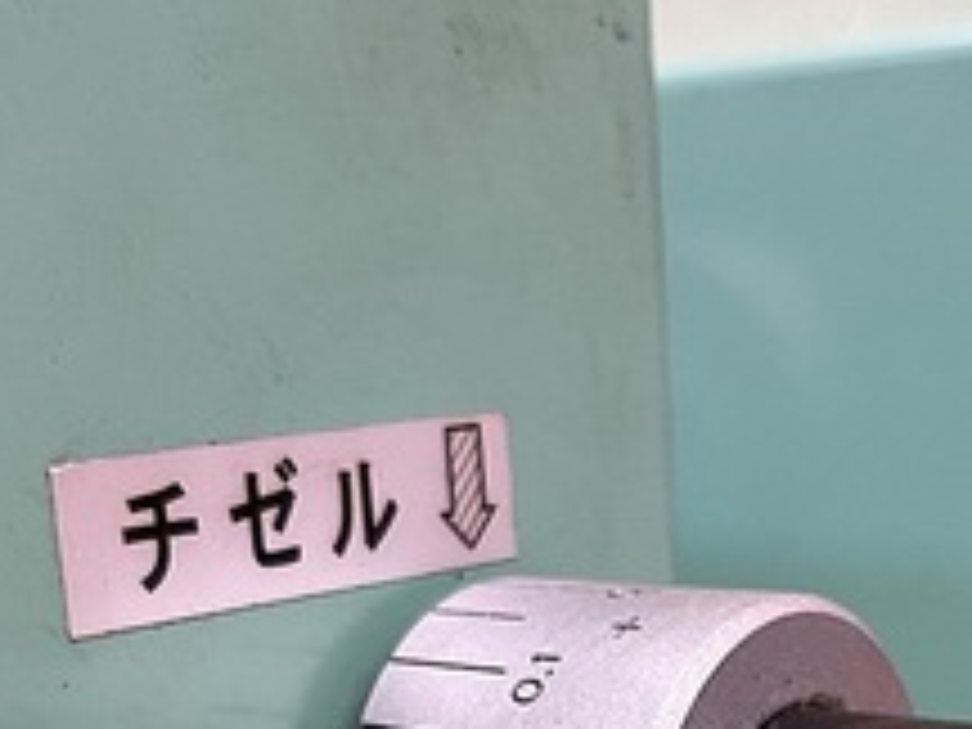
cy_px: 986
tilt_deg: -16.8
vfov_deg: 17.7
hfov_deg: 25.0
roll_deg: +3.4
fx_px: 2162
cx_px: 729
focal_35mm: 77
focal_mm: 5.1
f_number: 1.6
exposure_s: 1/60
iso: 250
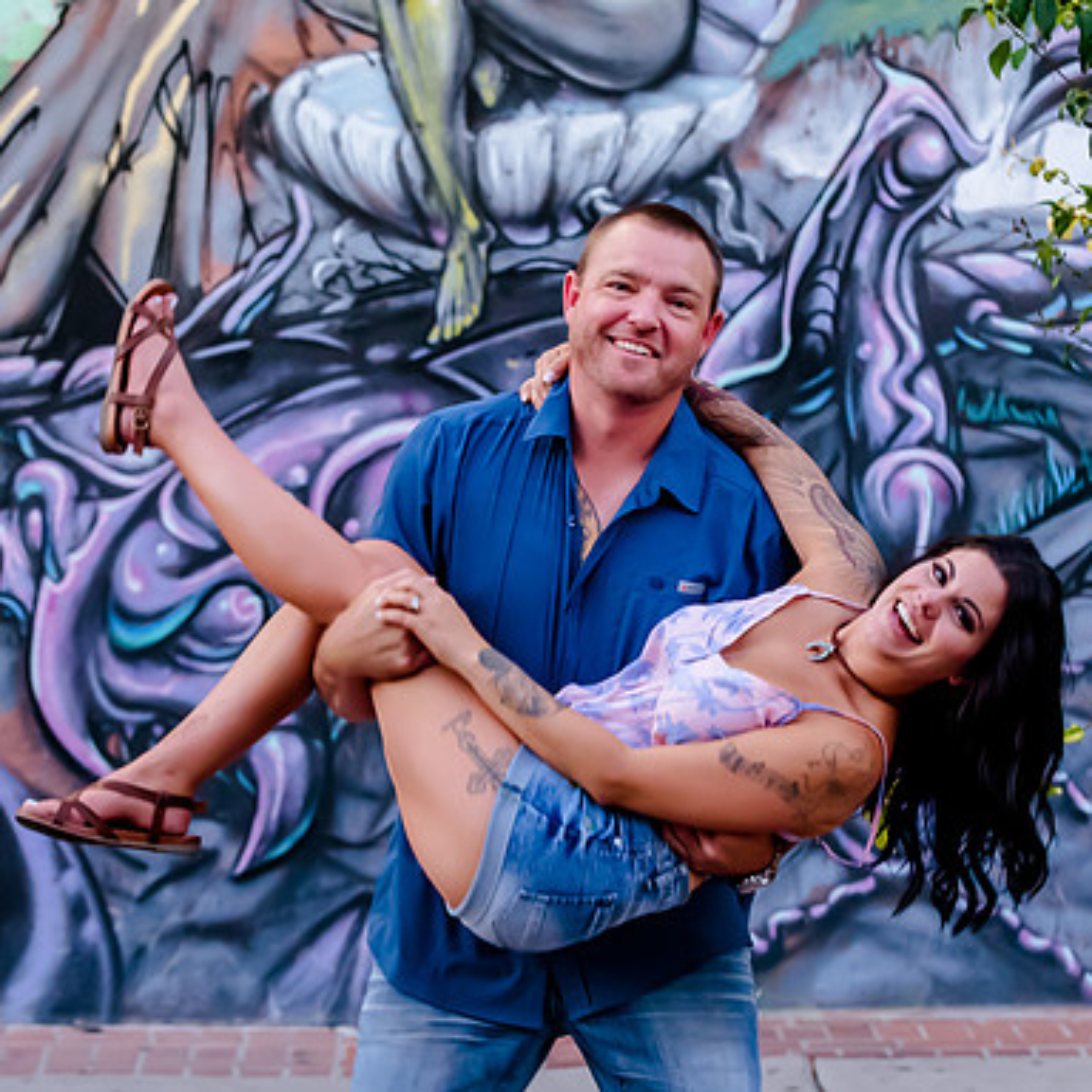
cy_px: 651
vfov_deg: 11.9
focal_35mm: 147
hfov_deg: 11.9
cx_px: 450
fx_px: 5246
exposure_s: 1/80
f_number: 5
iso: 2000
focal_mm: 70
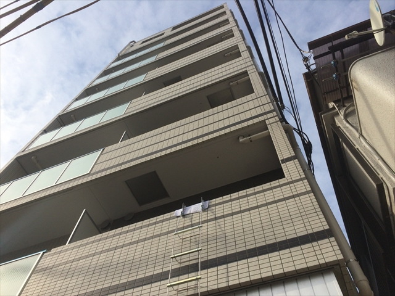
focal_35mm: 29
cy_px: 148
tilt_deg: +63.7
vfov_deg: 48.2
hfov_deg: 61.7
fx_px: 331
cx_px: 198
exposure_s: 1/2283
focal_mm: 4.15
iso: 32
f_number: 2.2
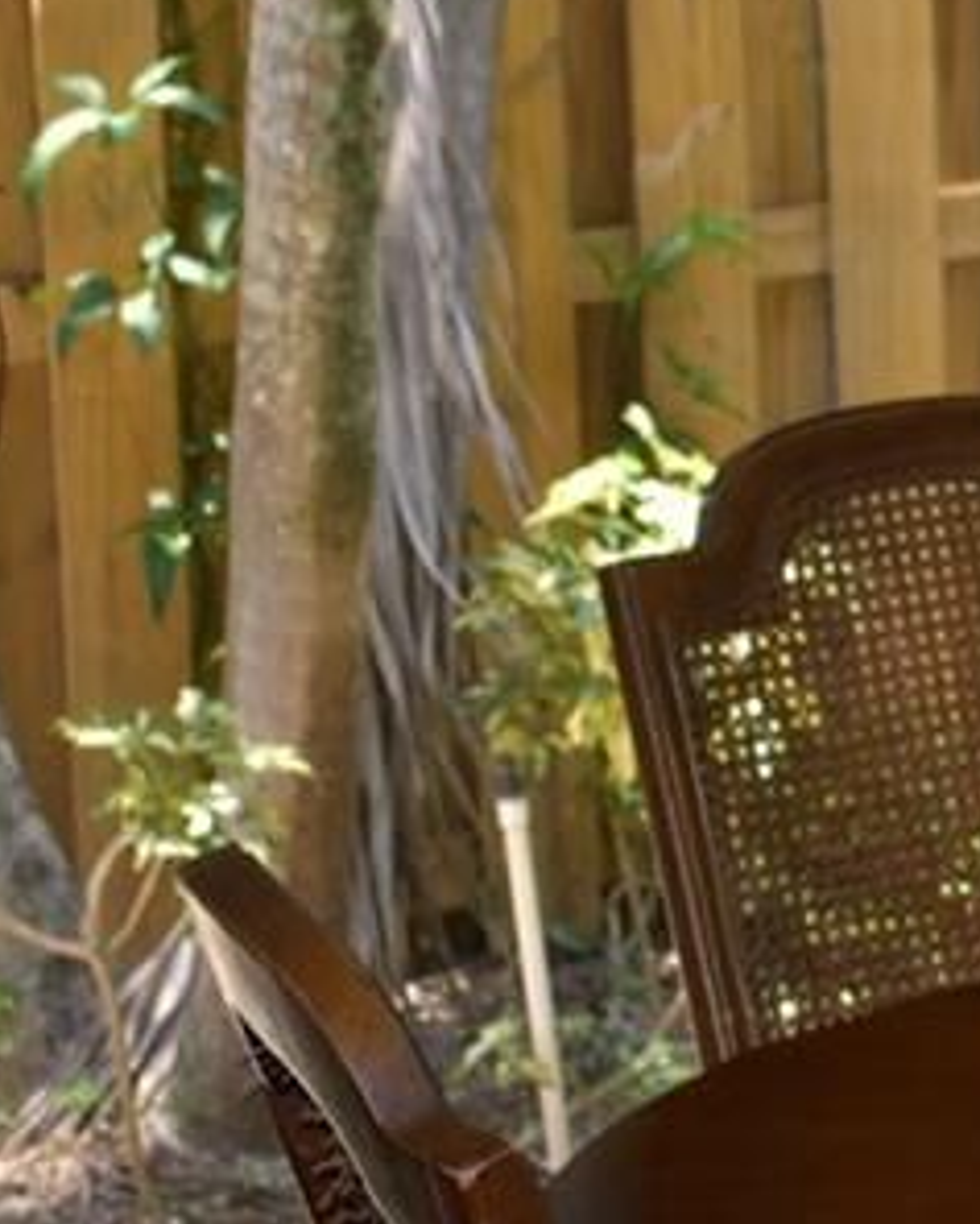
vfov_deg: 12.5
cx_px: 1832
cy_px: -74
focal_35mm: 152
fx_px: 5508
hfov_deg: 9.6
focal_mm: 20
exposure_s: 1/60
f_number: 3.5
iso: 100
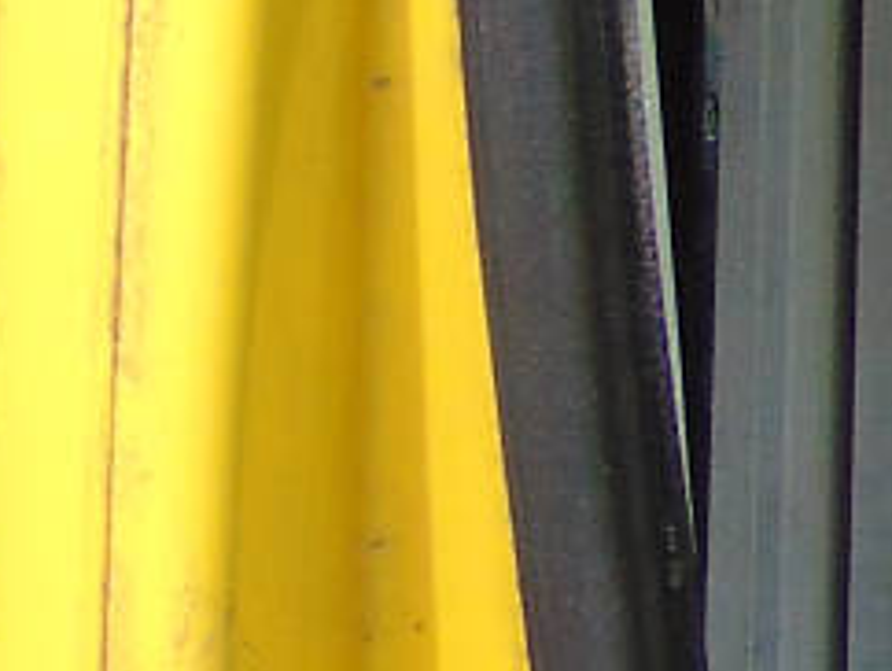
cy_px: 52
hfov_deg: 9.8
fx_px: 4256
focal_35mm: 165
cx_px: 2455
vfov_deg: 9.0
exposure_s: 1/1000
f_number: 3
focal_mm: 4.5
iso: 80
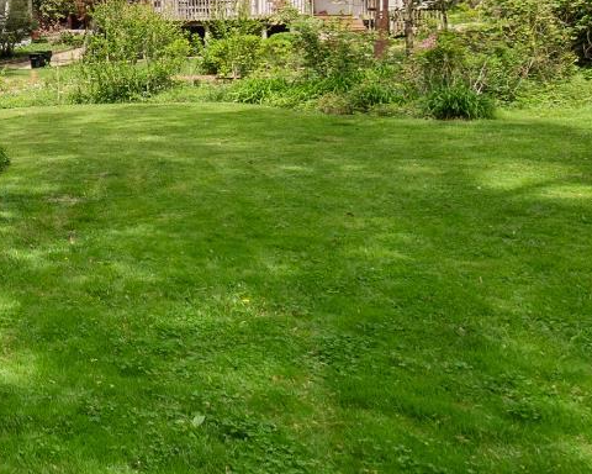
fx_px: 771
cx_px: -152
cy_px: 44
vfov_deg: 32.4
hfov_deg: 32.8
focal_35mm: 44
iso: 400
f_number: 8
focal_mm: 10
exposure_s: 1/800
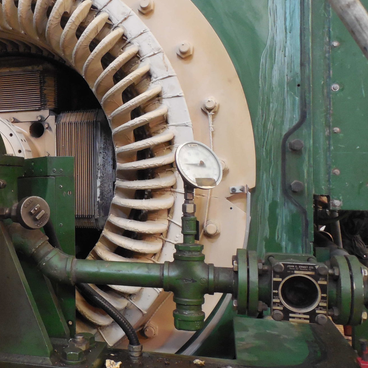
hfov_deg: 36.5
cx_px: 32
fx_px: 517
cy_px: 180
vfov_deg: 39.2
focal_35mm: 43
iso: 400
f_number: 3.3
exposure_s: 1/10
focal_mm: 4.5
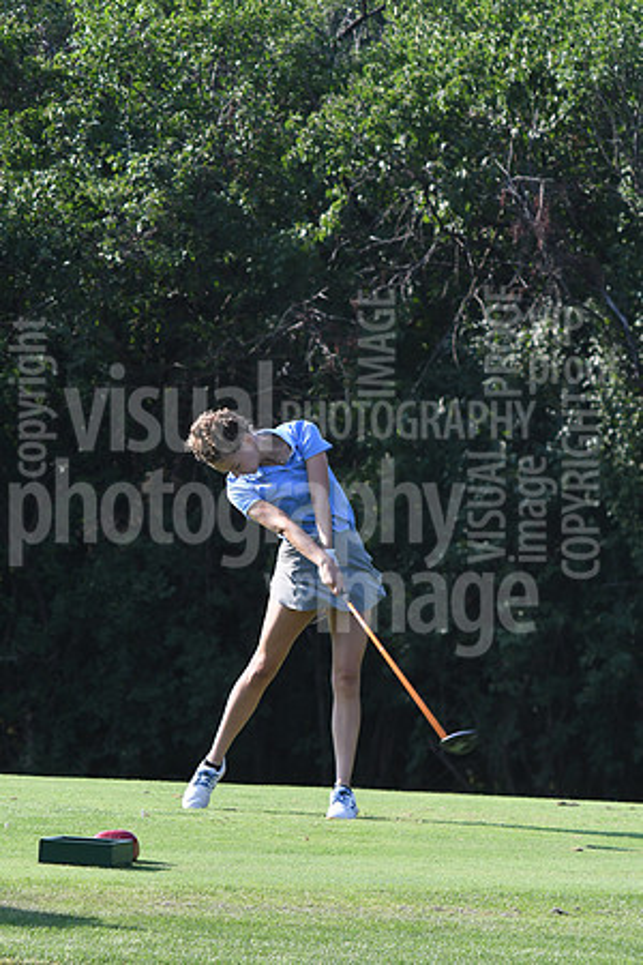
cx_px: 322
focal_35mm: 345
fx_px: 9242
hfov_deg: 4.0
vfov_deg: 6.0
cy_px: 482
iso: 800
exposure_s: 1/1250
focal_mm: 230
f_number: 10
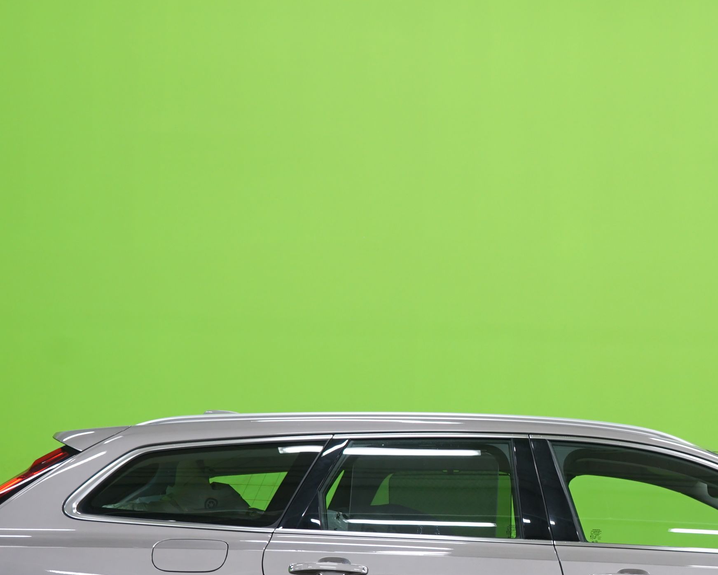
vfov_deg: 17.1
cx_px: 613
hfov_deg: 21.1
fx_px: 1892
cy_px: 507
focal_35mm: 89
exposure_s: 1/10
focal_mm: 42
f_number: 4.5
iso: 400
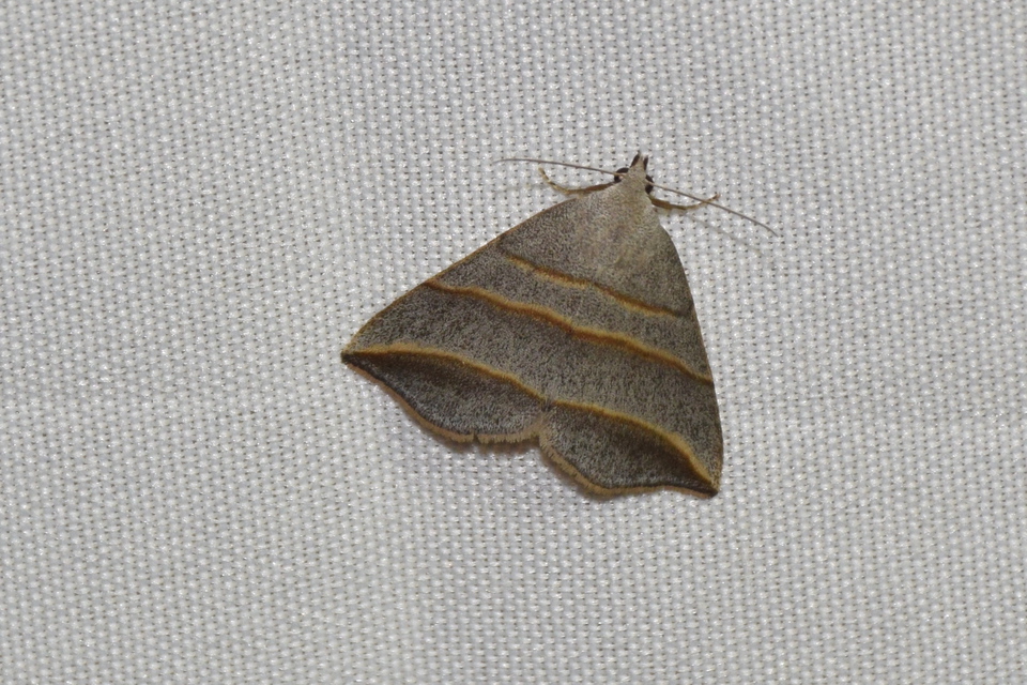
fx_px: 5990
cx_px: 514
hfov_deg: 9.8
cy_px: 342
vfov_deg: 6.5
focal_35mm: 210
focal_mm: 140
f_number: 10
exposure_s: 1/160
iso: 400
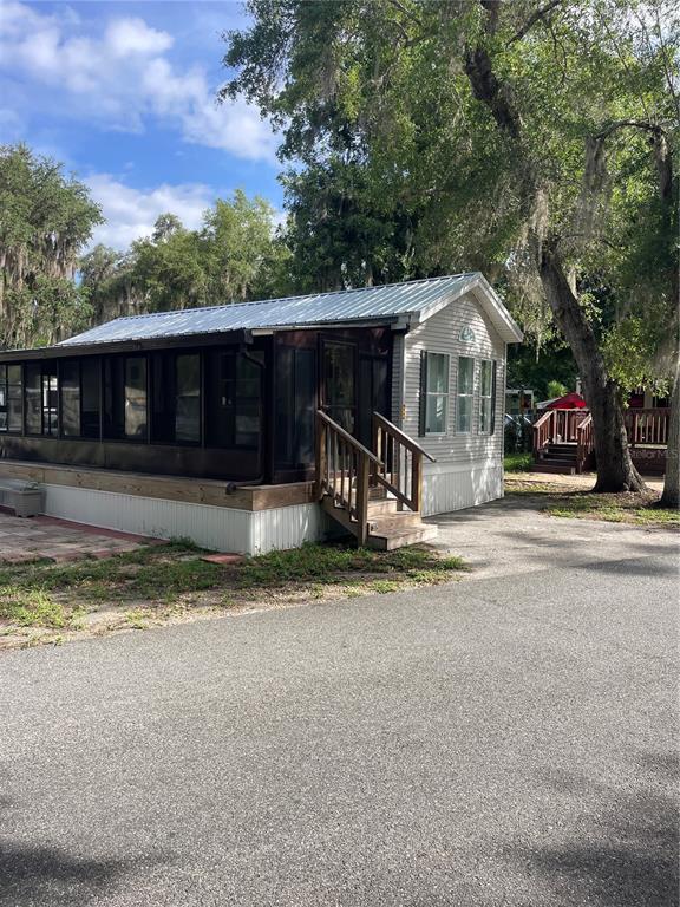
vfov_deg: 67.3
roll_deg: +0.0
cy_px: 454
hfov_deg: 53.1
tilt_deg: -0.9
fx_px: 681
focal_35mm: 26
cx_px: 340
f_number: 1.6
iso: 32
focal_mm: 4.2
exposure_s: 1/1182
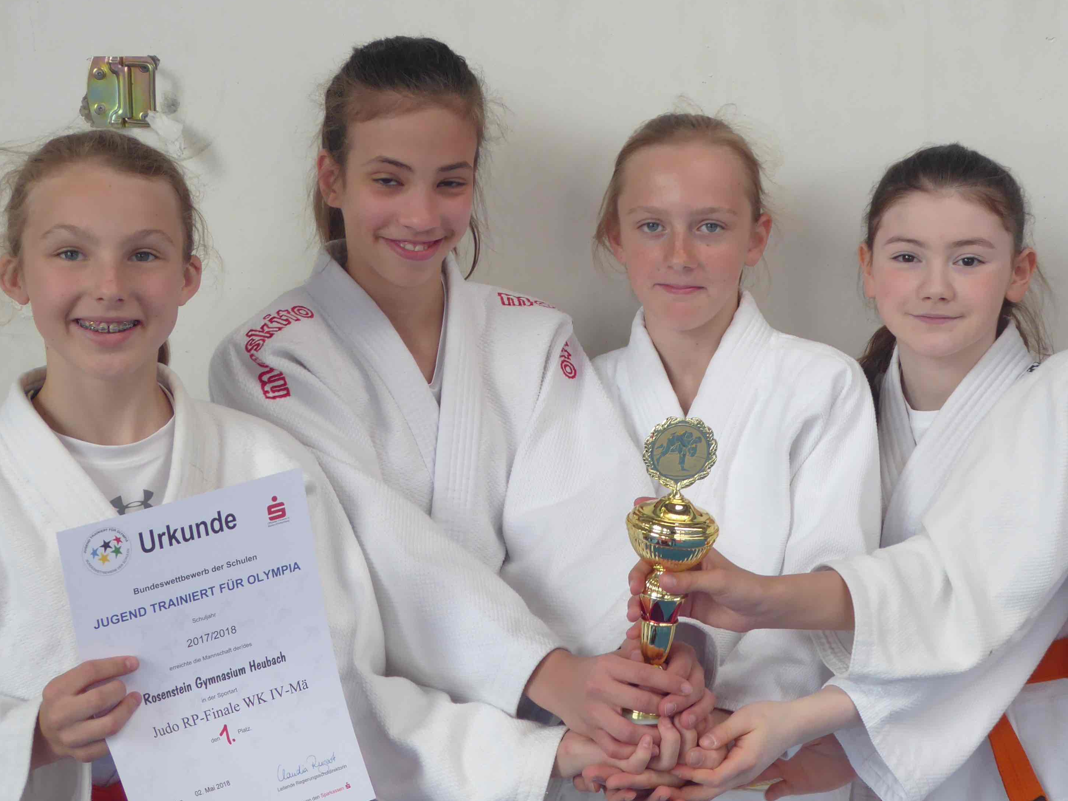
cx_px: 649
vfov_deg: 22.6
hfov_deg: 29.7
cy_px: 402
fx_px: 2005
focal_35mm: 65
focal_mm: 8.4
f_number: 4
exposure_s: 1/60
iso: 100
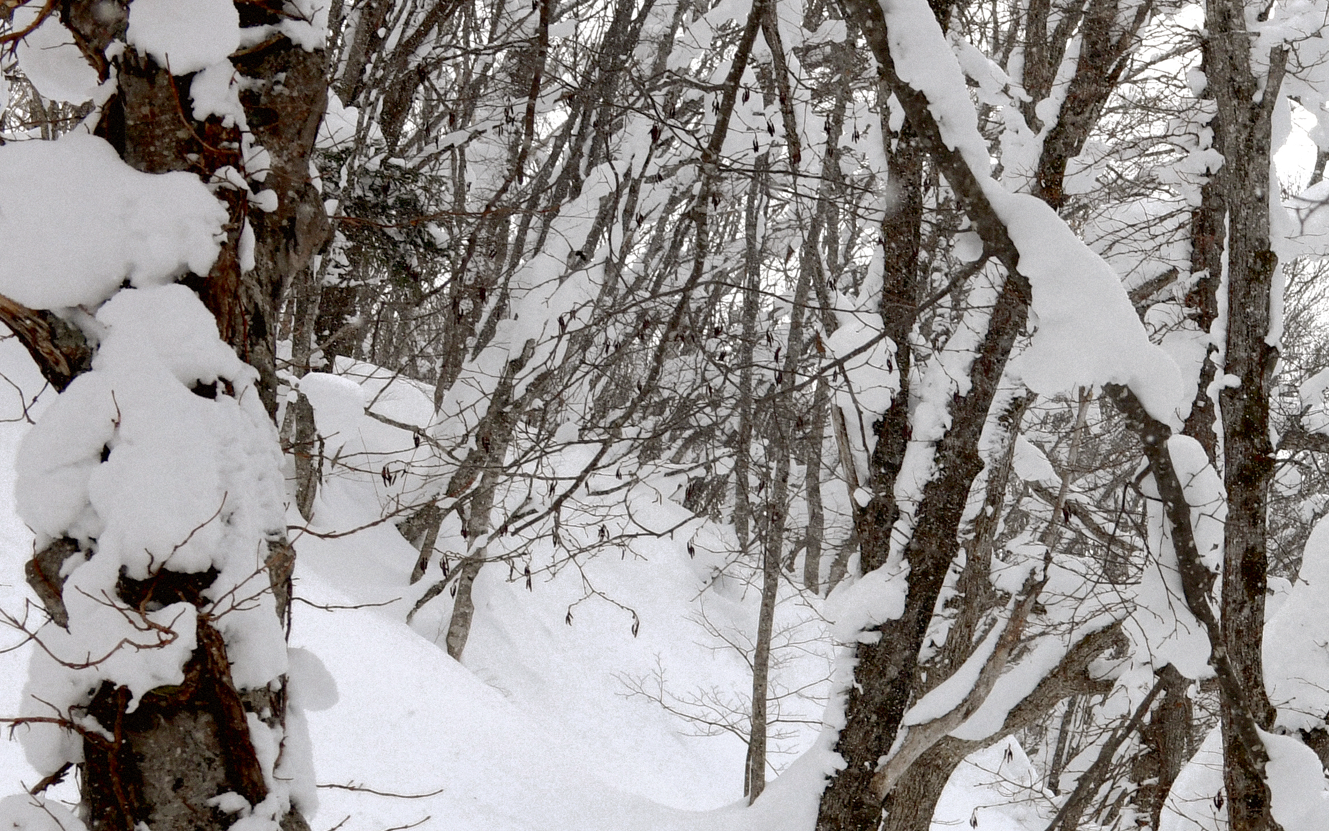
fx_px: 5288
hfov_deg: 13.5
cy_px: 1042
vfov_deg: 8.9
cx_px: 2017
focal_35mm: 146
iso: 200
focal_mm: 40
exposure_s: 1/500
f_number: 7.1
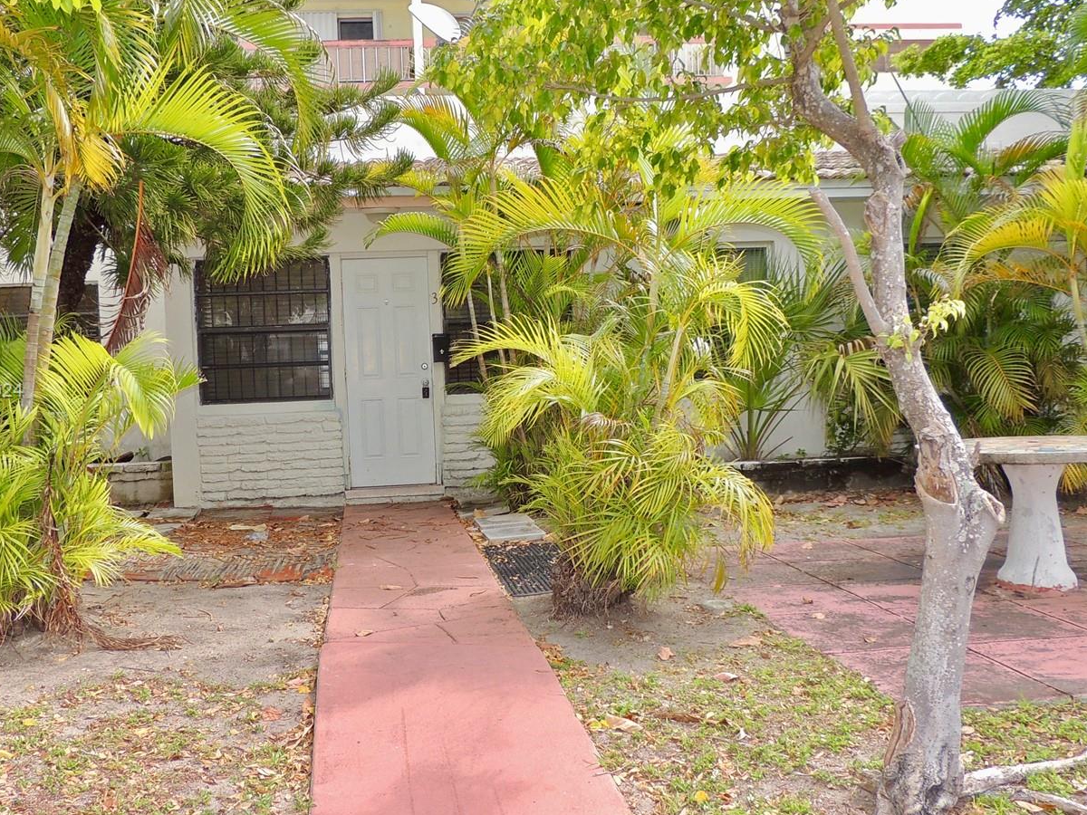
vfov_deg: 44.2
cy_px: 392
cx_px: 458
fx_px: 1005
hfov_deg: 56.6
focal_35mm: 32
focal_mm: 4.3
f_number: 3
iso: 100
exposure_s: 1/400
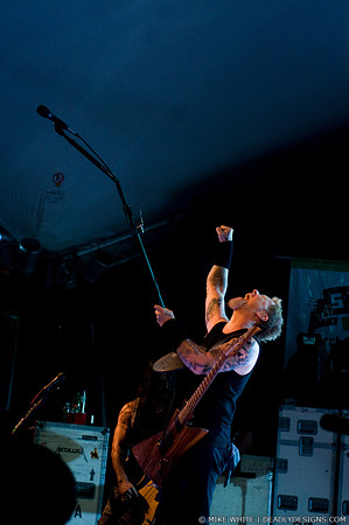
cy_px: 262
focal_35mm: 87
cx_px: 174
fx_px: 1268
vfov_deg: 23.4
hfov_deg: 15.7
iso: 640
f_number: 2.8
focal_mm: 58
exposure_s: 1/320
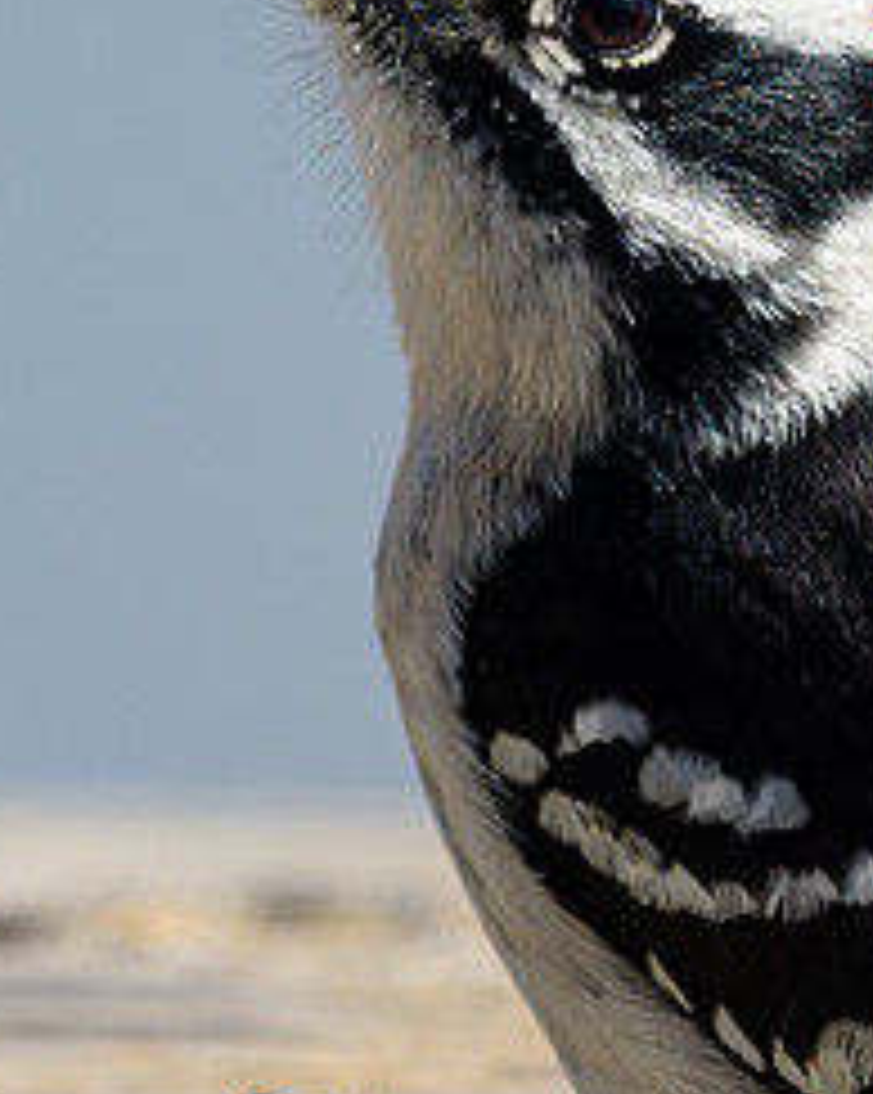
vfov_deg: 2.5
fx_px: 25288
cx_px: 572
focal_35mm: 782
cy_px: 437
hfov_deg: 2.0
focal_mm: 300
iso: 100
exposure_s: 1/1250
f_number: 4
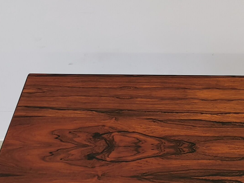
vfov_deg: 13.1
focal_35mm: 112
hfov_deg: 16.9
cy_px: 178
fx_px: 789
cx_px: 277
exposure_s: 1/100
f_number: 1.8
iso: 125
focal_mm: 5.58
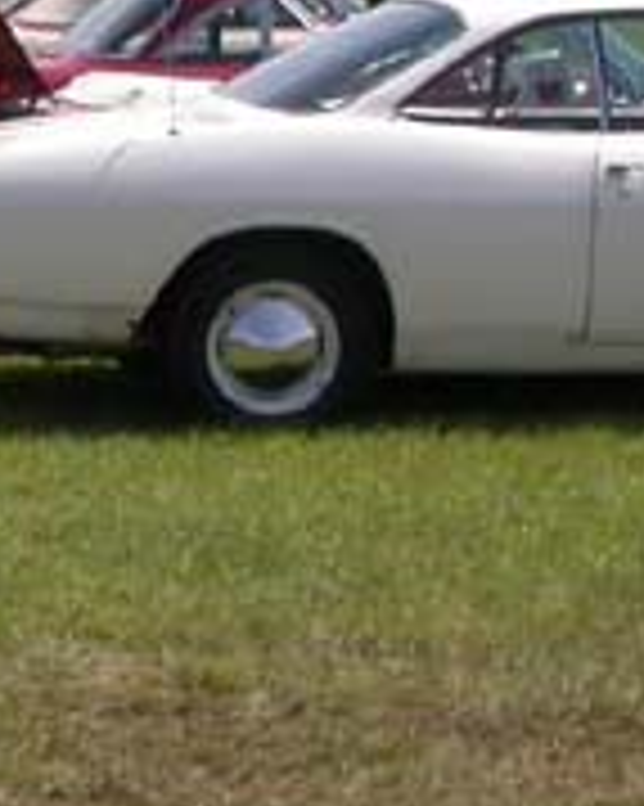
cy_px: 189
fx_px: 3958
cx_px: -630
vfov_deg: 11.6
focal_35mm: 166
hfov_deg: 8.8
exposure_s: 1/368
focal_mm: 7.85
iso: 100
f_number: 7.5
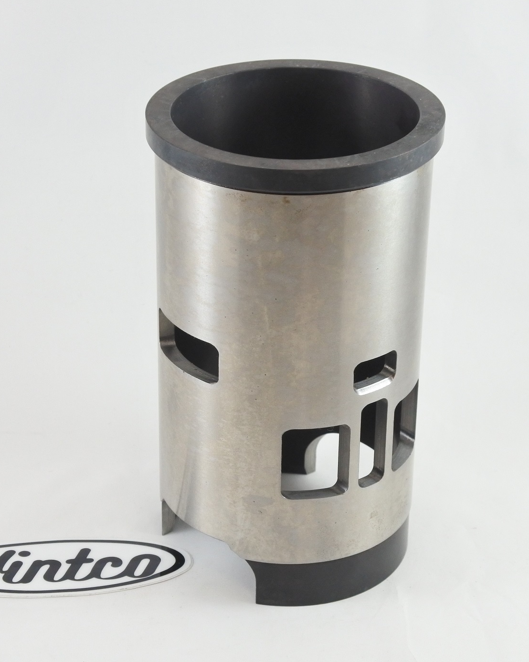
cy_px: 330
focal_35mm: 78
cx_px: 236
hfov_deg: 19.7
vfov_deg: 24.4
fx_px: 1526
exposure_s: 1/125
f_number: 4.8
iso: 640
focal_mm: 20.6
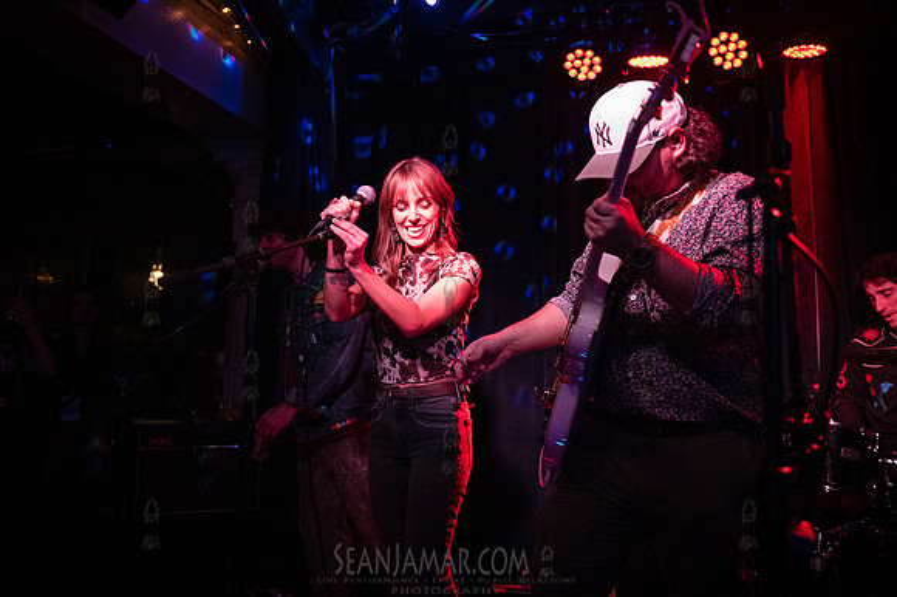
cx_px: 448
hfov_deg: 58.7
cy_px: 298
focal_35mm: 32
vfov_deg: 41.1
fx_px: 797
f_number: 3.2
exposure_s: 1/250
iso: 12800
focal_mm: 32
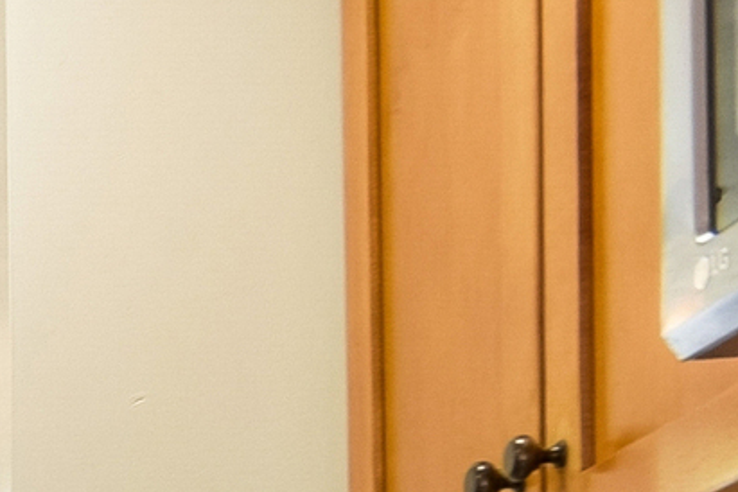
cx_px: -1950
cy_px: 1133
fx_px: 2603
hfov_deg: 9.1
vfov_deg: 9.7
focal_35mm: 127
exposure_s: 1/15
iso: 400
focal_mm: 17
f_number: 11
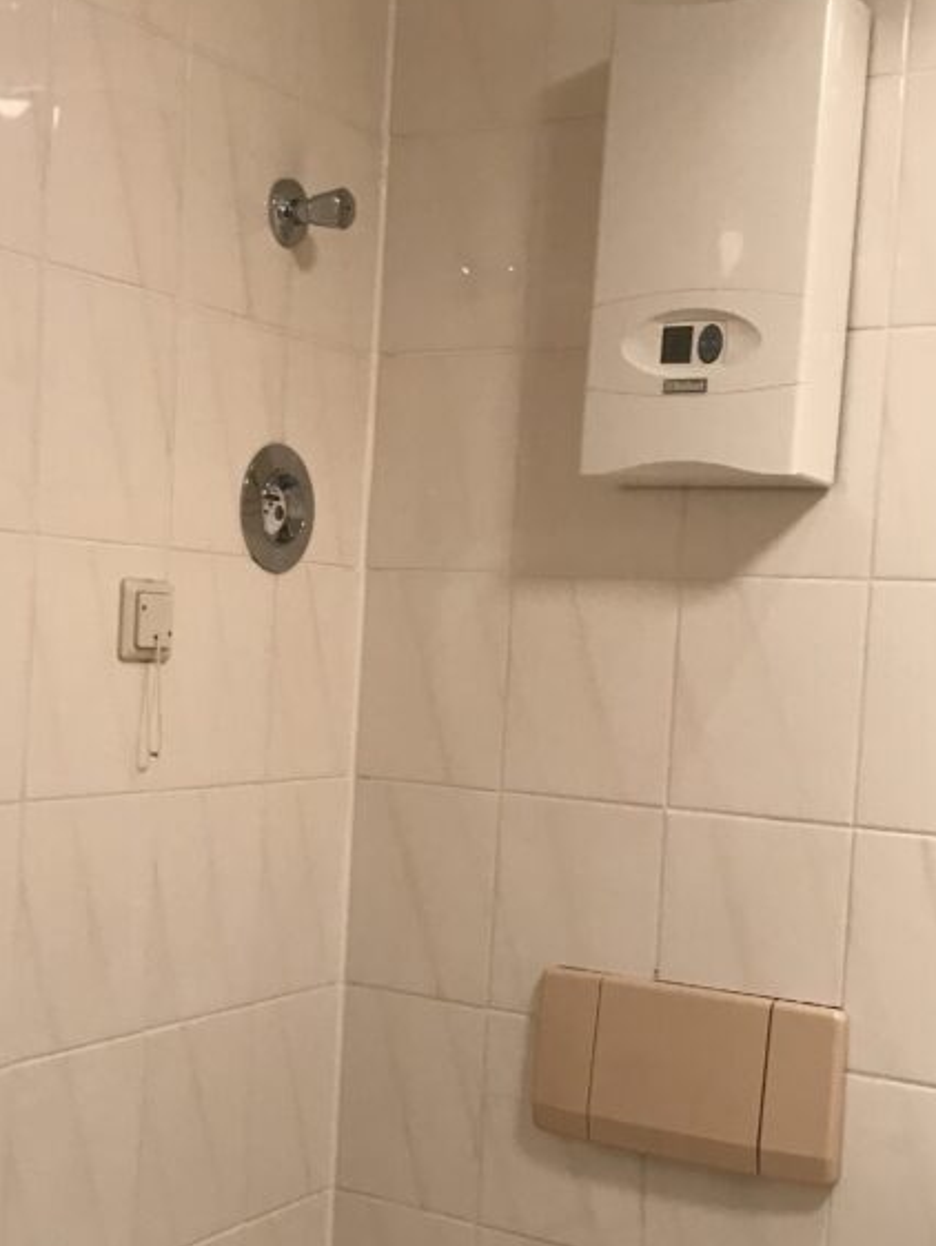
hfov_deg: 28.3
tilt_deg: -3.1
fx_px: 1837
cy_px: 749
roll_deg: -3.3
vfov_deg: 37.3
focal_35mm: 51
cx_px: 282
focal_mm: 3.99
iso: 40
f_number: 1.8
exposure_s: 1/33
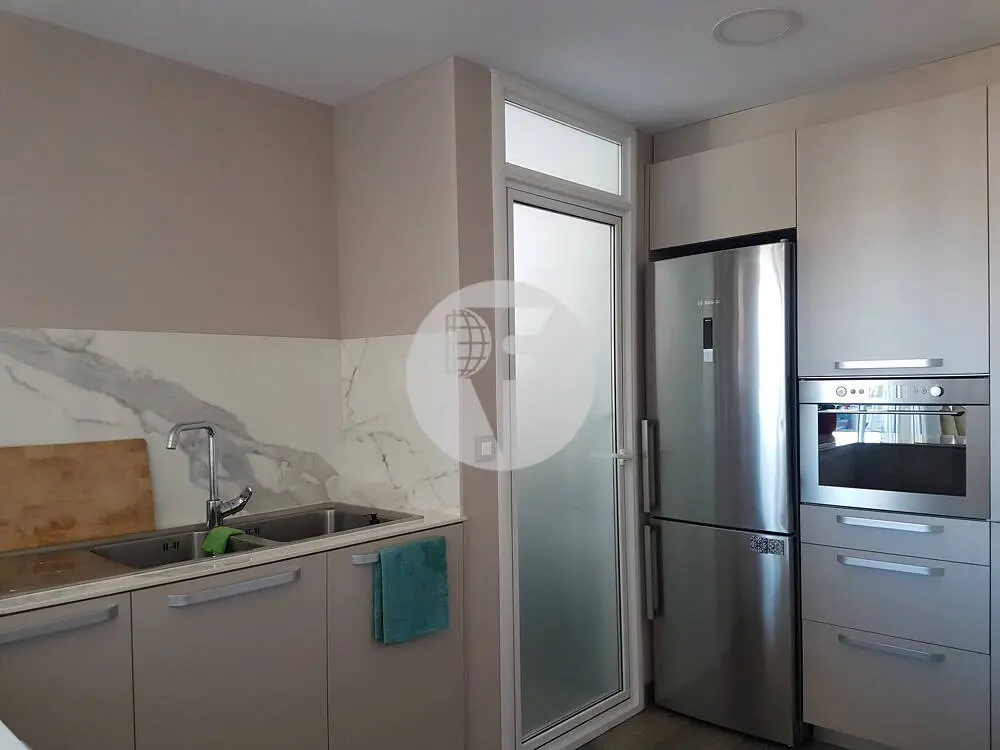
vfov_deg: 53.1
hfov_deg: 67.3
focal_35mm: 26
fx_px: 751
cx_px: 500
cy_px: 375
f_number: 1.7
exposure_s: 1/50
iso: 160
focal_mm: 4.2
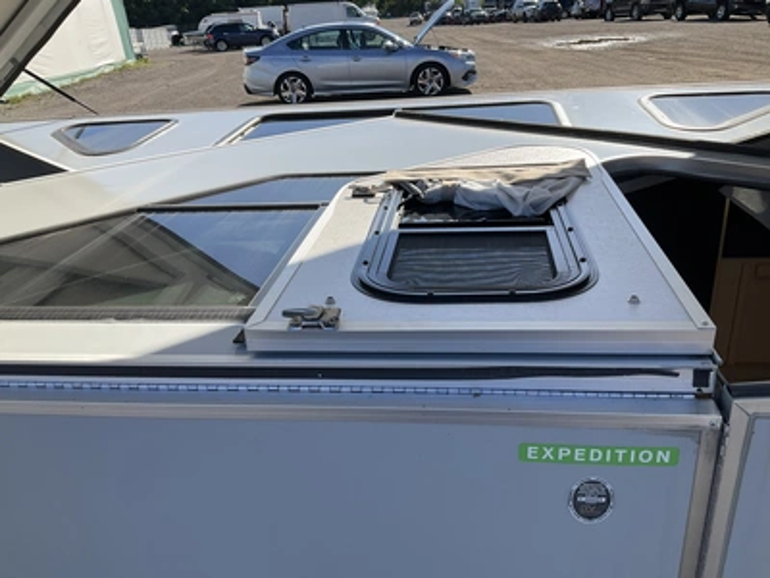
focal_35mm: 29
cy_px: 289
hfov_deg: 61.7
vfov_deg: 48.2
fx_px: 645
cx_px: 385
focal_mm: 3
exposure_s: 1/1377
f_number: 1.8
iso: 25
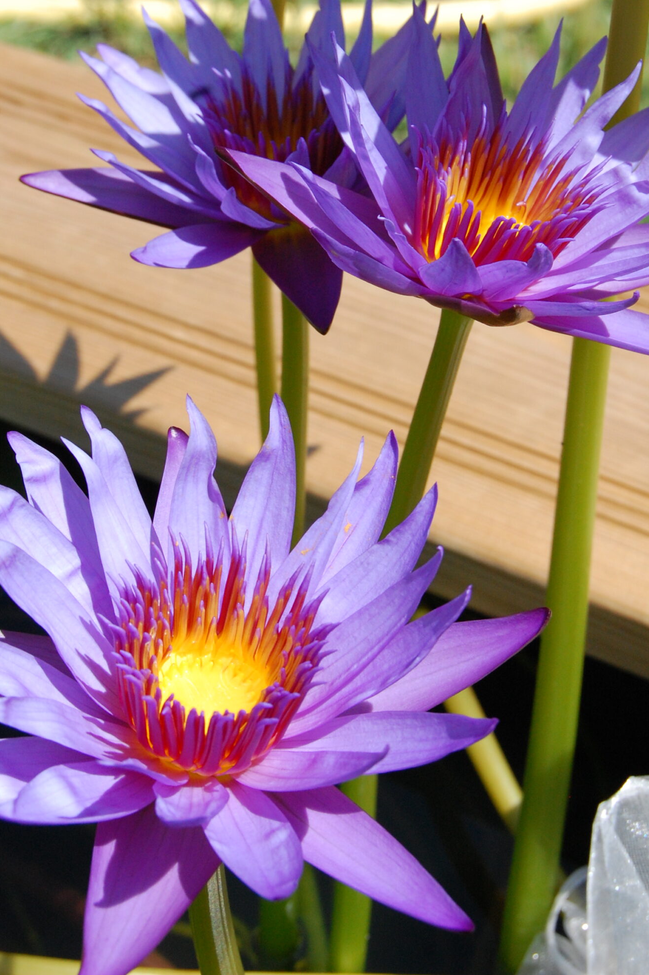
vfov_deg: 27.3
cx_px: 270
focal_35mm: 74
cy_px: 357
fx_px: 2005
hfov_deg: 18.4
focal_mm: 38
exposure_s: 1/640
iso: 800
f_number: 13
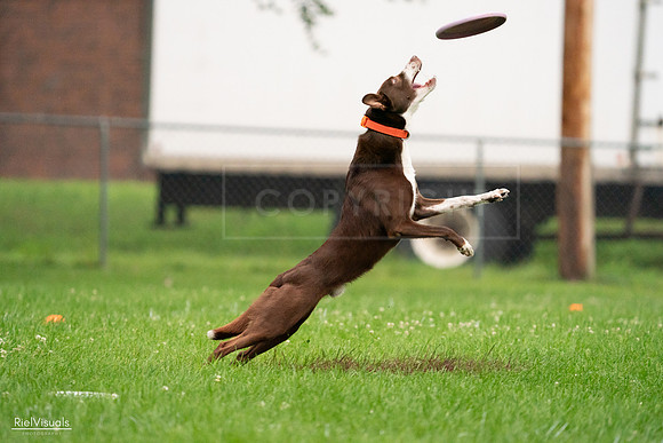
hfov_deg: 5.4
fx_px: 7092
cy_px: 222
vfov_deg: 3.6
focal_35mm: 385
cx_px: 332
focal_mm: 385
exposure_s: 1/1600
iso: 6400
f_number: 6.3
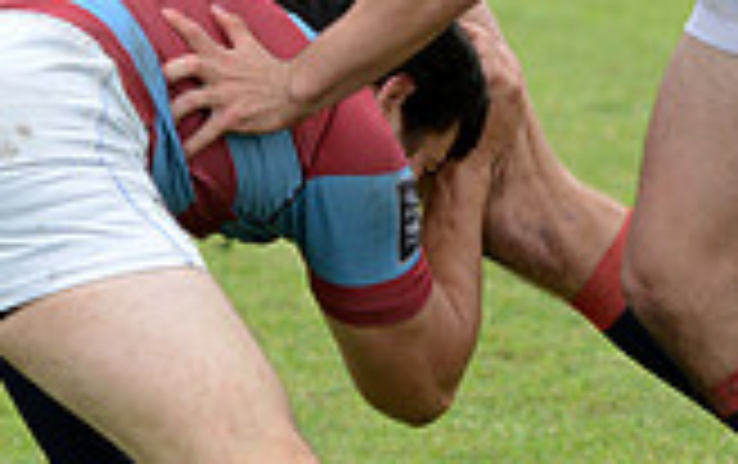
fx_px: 9788
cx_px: 441
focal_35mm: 486
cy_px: -394
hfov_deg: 4.3
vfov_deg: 2.7
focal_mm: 135
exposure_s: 1/640
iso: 400
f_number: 4
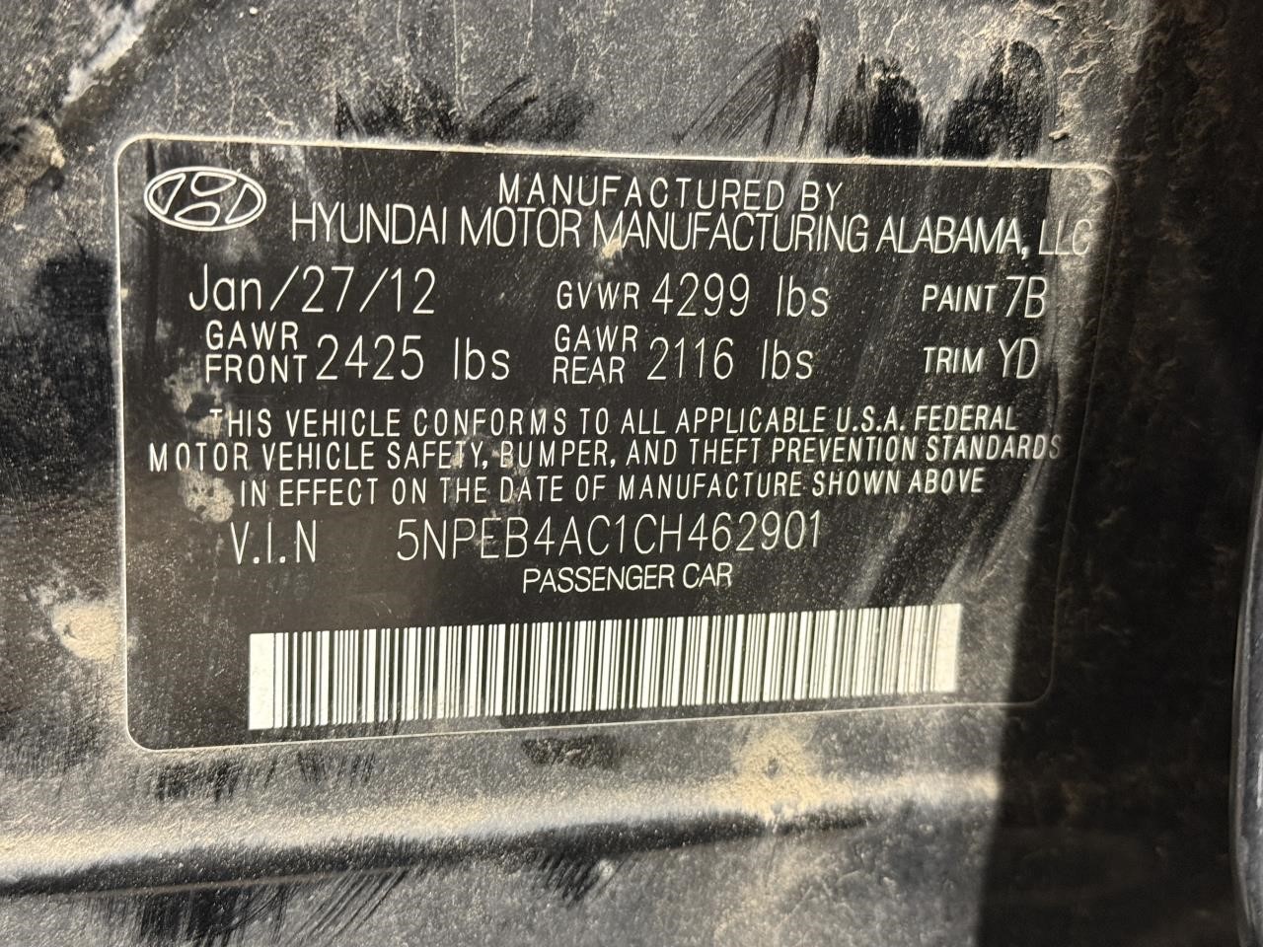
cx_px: 632
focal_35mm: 48
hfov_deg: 39.7
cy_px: 474
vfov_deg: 30.3
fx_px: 1751
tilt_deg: -19.9
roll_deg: -4.5
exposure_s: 1/40
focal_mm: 6.76
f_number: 1.78
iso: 500
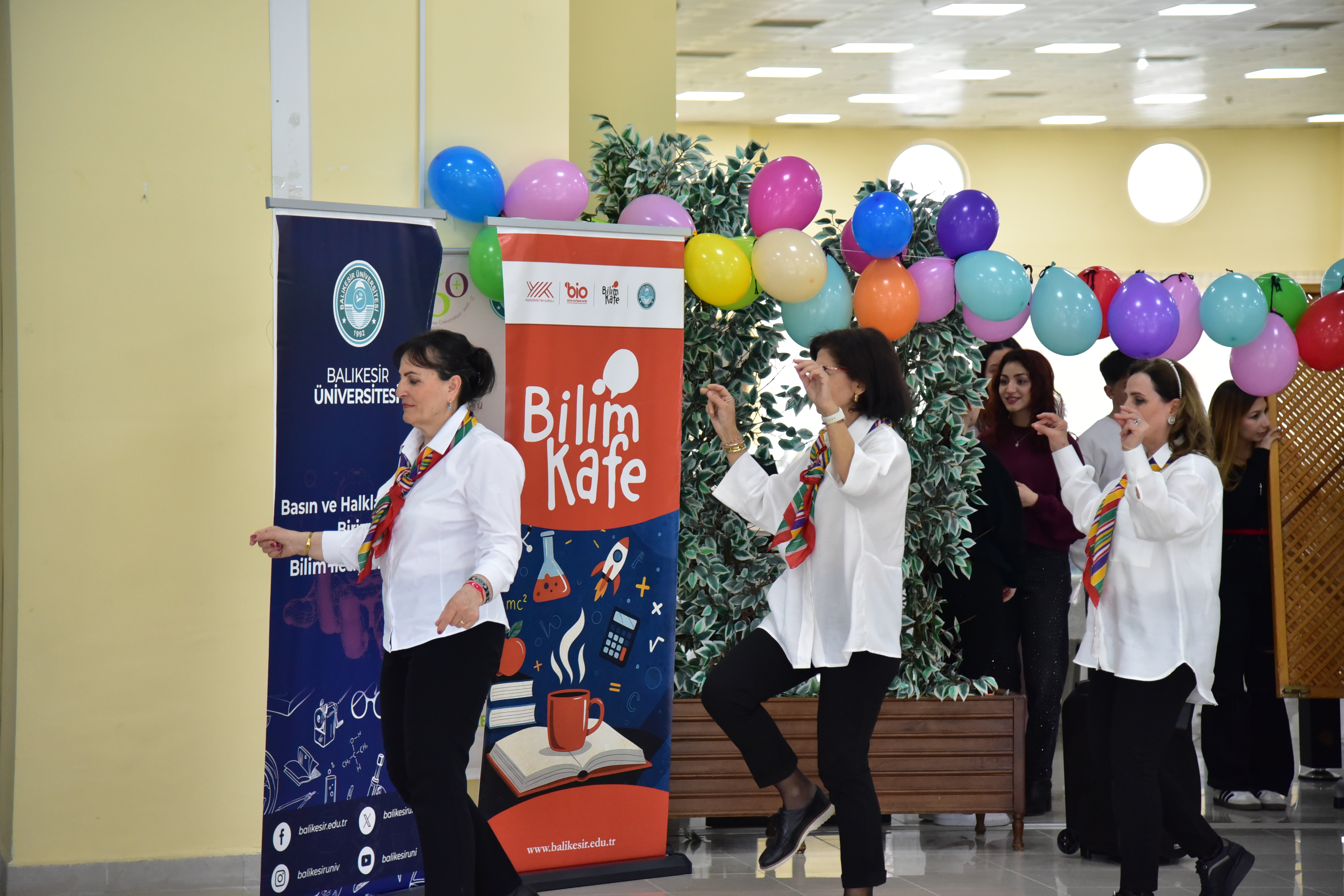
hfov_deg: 20.4
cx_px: 672
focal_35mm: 100
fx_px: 3733
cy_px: 448
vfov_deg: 13.7
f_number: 4
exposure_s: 1/400
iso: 3200
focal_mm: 100
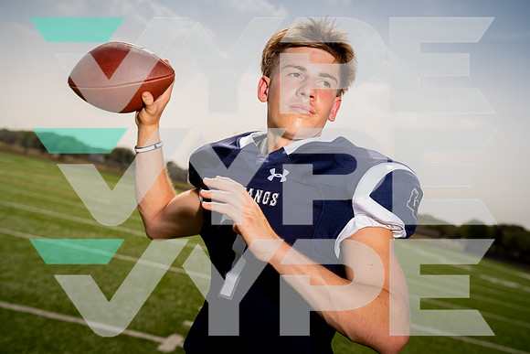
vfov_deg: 29.3
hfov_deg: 42.7
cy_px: 177
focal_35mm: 46
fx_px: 677
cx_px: 265
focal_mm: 46
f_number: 4.5
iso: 100
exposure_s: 1/800
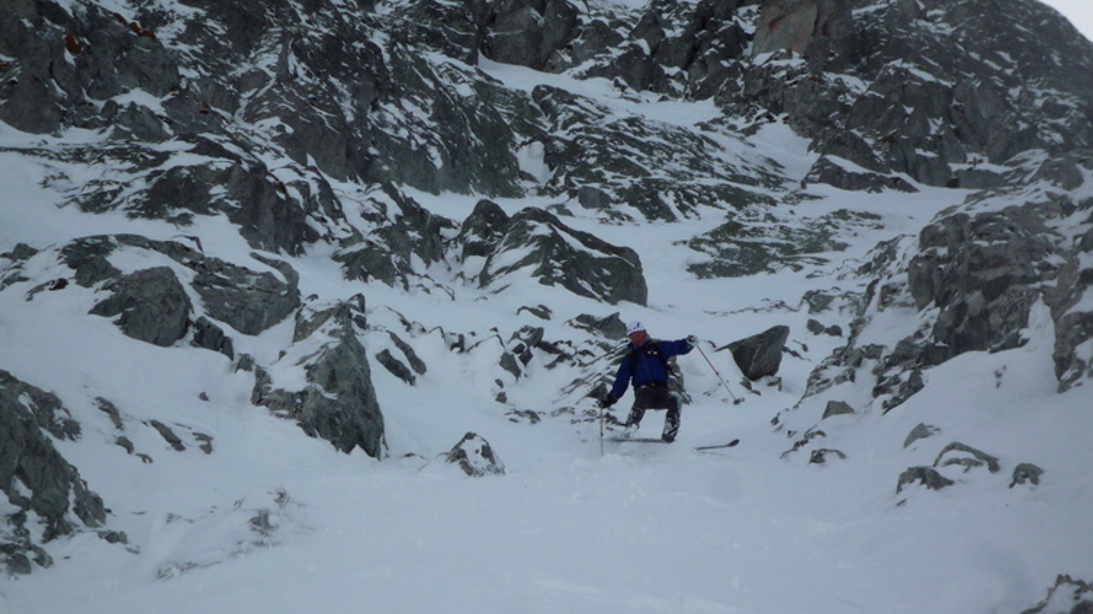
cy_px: 379
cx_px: 547
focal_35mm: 110
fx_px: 3187
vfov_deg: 11.0
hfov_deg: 19.5
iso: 100
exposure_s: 1/800
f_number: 7.1
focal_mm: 17.6
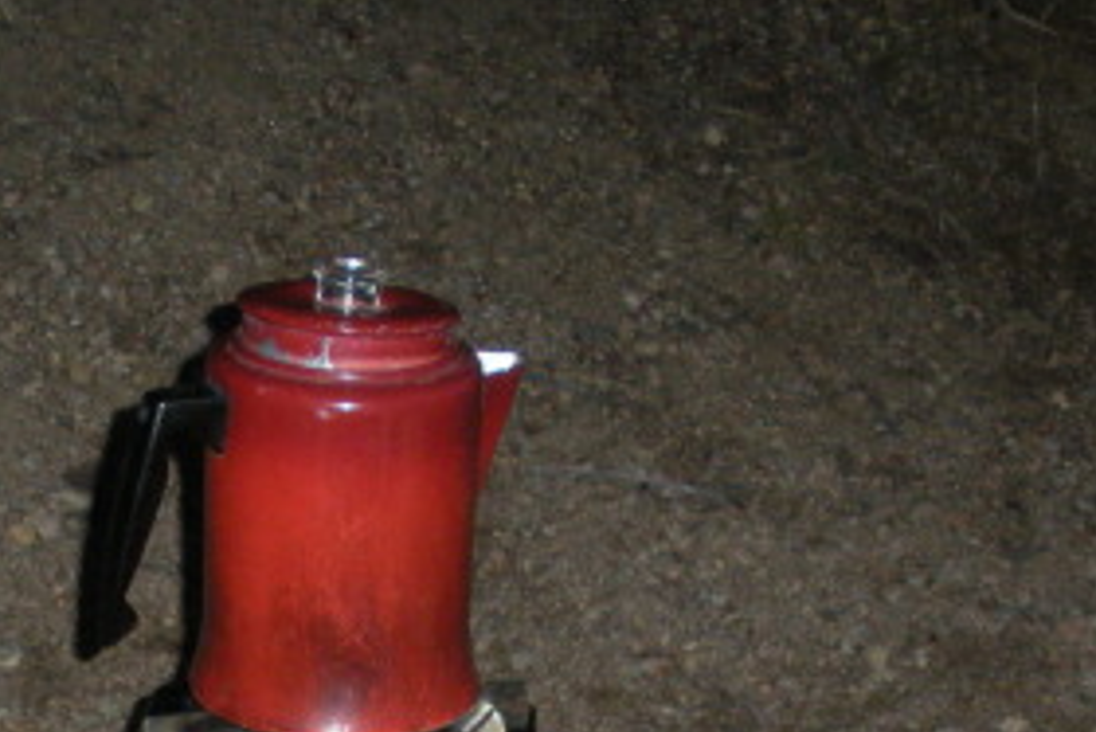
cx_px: 556
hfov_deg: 19.1
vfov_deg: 12.3
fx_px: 3259
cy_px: 1006
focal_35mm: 107
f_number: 3.5
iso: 183
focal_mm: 6.3
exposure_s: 1/60
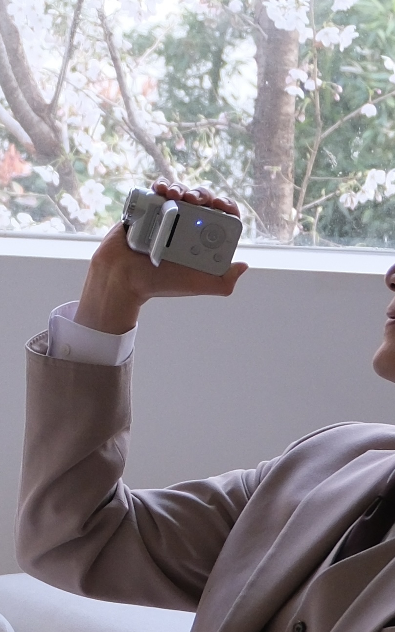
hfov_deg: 20.0
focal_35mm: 64
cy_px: 512
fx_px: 1102
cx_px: 336
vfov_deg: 31.1
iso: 1000
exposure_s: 1/160
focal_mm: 24
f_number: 2.8
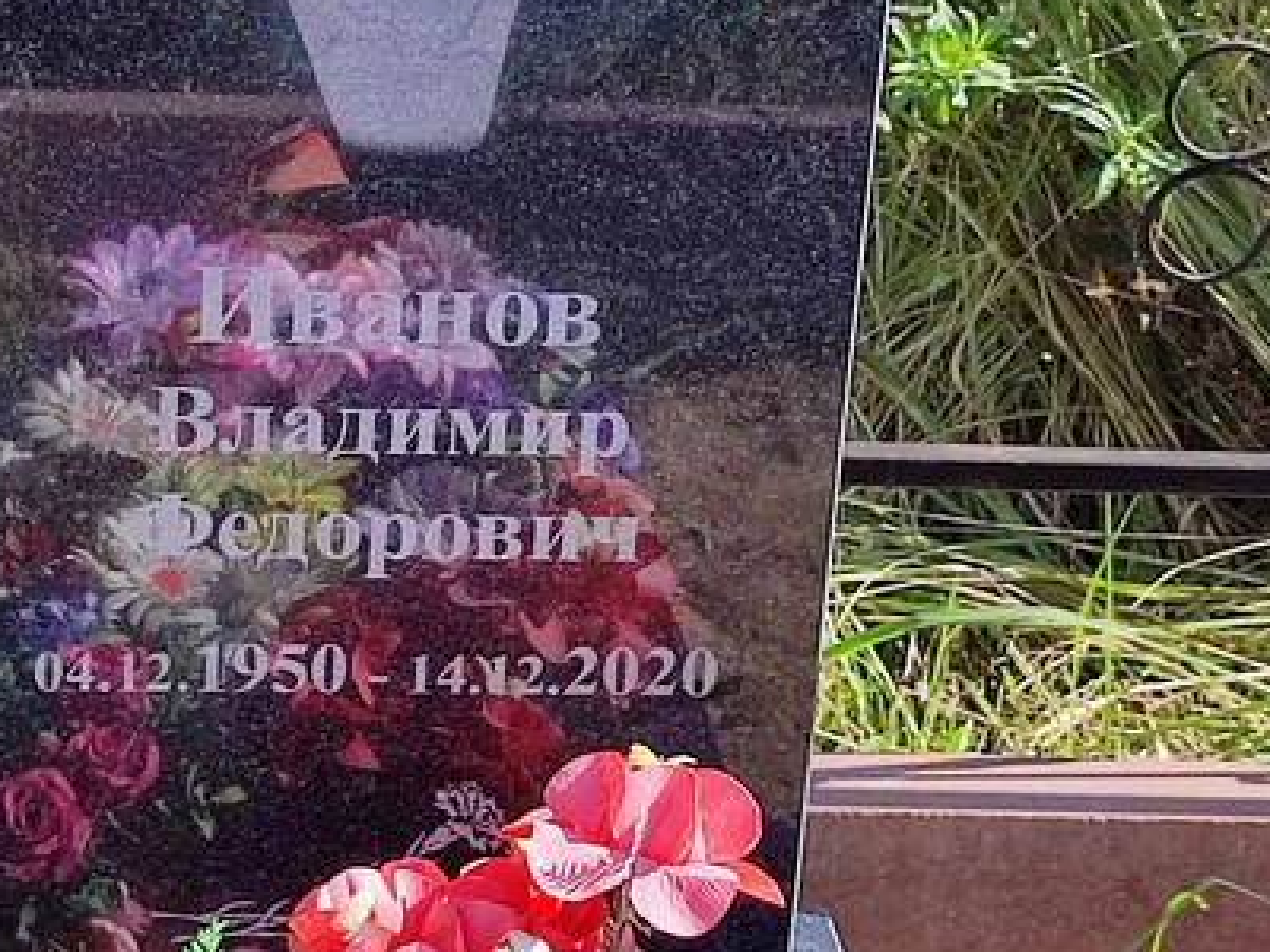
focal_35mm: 50
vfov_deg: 28.6
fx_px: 1834
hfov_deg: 36.6
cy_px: 206
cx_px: 219
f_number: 1.9
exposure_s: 1/437
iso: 50
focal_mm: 6.04
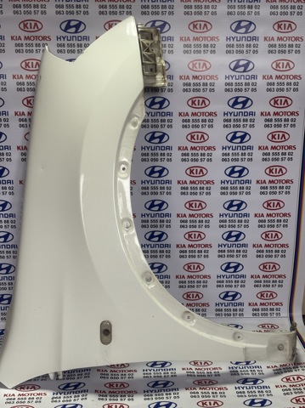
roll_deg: +0.5
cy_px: 204
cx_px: 152
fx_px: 612
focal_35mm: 52
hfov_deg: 28.0
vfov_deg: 36.9
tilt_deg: -15.2
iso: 64
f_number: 1.6
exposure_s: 1/60
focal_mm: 5.96
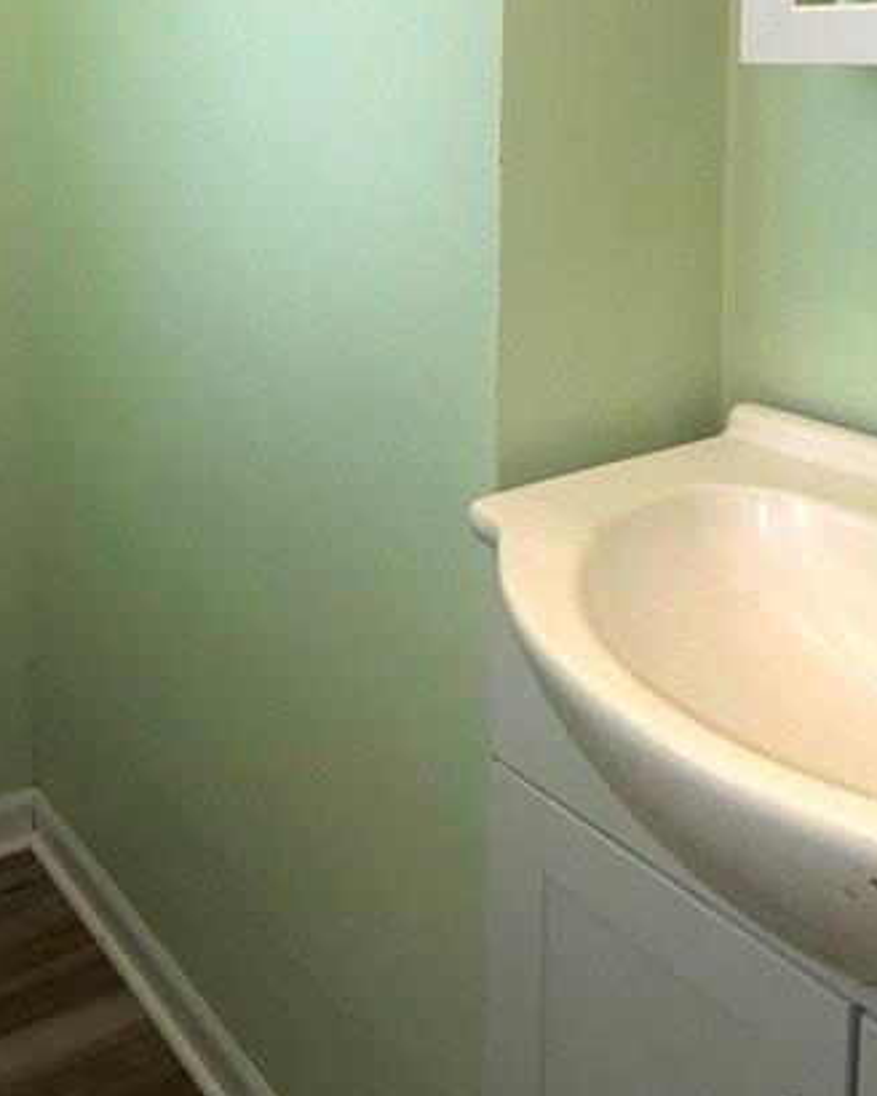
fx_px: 1298
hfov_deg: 36.4
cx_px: 209
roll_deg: +0.1
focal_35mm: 40
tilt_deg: -4.6
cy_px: 163
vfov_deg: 42.9
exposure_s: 1/120
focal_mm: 2.22
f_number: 2.2
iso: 32
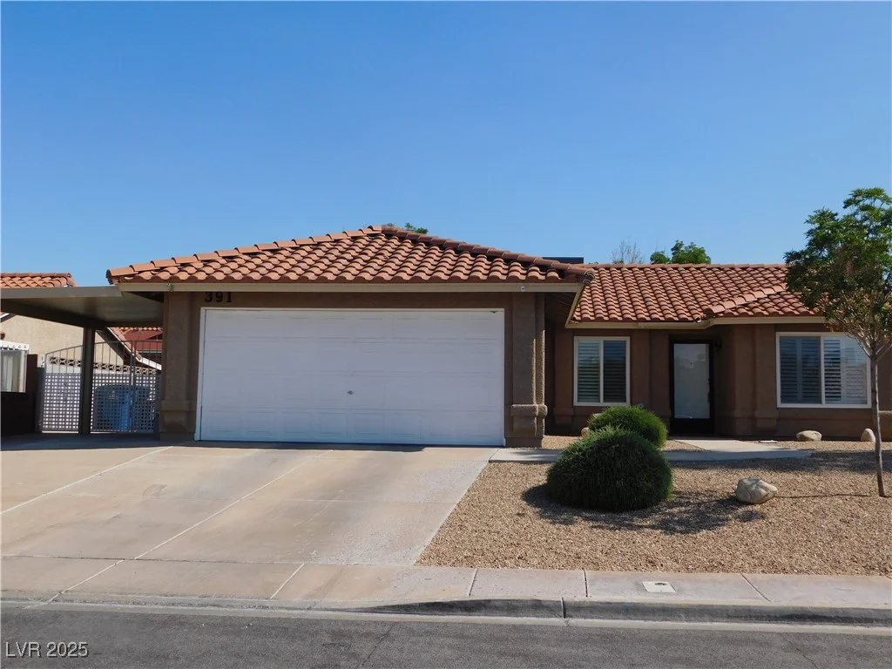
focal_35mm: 36
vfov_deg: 39.7
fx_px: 928
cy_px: 334
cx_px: 446
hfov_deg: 51.4
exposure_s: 1/500
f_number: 7
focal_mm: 6.3
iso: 125
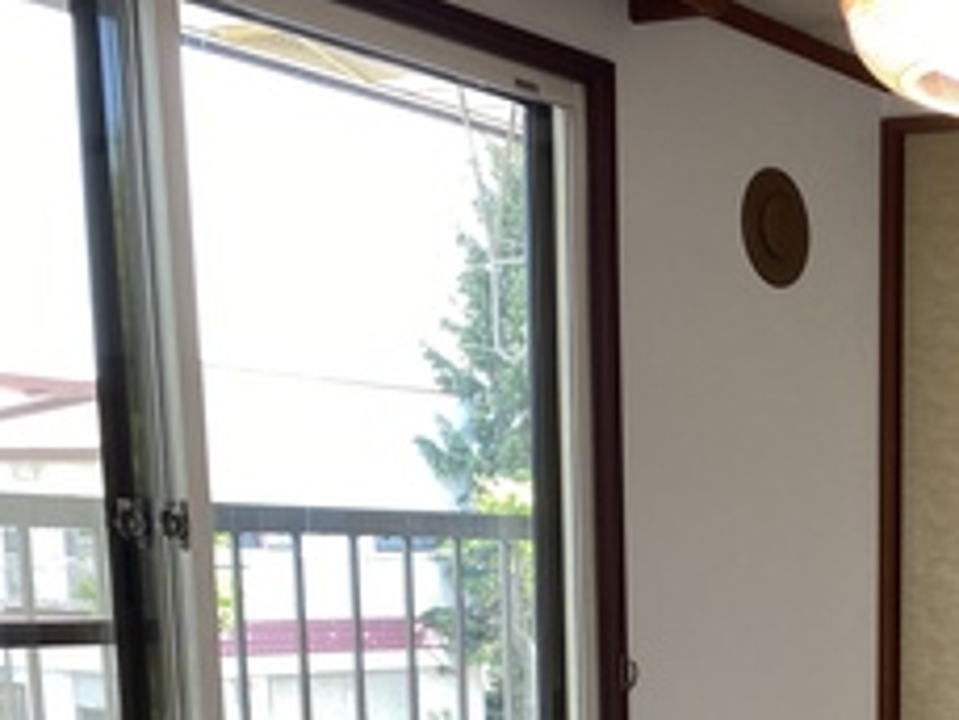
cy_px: 938
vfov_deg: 19.9
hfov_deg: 26.1
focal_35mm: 68
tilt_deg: -11.1
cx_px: 1085
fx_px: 1885
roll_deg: -1.7
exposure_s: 1/100
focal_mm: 4.25
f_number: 1.8
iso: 50
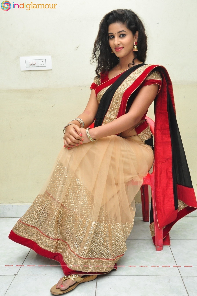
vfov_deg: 51.3
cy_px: 148
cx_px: 98
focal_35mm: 38
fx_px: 309
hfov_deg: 35.4
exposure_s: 1/125
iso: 1600
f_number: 7.1
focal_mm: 25
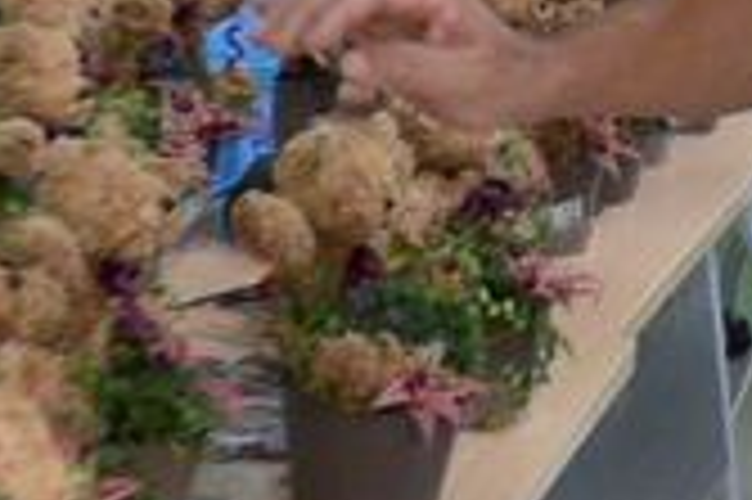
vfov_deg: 9.0
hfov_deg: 13.6
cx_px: 306
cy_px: -77
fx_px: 3151
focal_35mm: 151
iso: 1250
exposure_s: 1/125
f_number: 4
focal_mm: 24
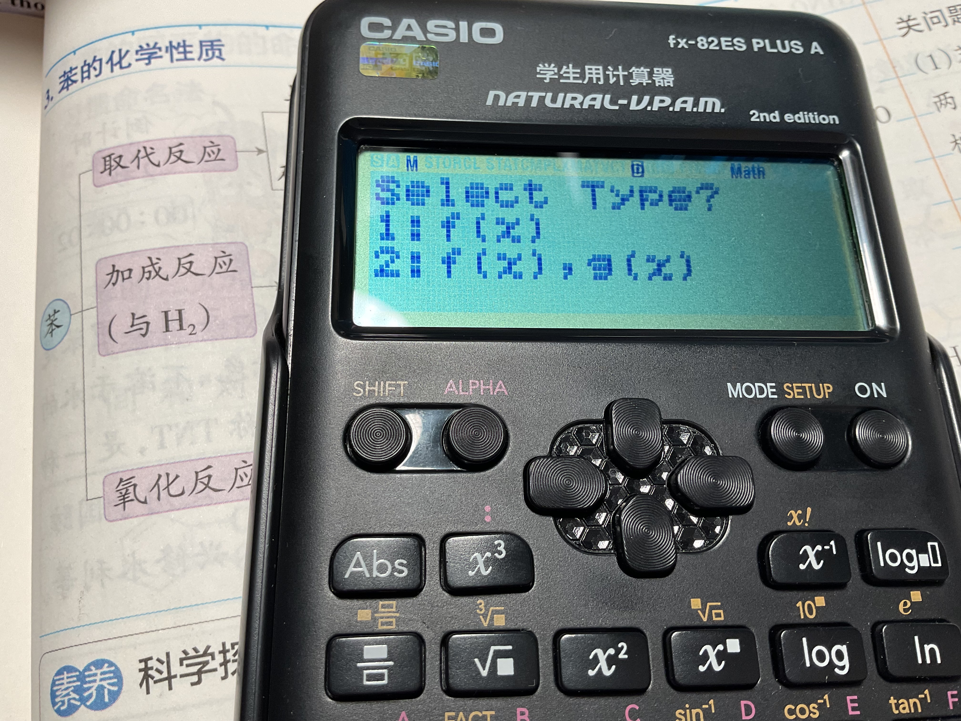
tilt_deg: -71.4
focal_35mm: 29
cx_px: 480
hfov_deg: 61.7
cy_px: 360
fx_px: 805
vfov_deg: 48.2
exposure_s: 1/60
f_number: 1.8
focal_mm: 3
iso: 40
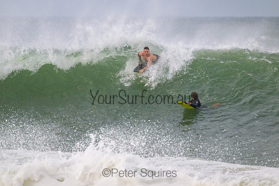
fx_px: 6875
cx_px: 126
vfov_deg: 1.6
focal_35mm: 887
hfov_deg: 2.3
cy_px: 85
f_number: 11
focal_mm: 800
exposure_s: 1/3200
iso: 5600
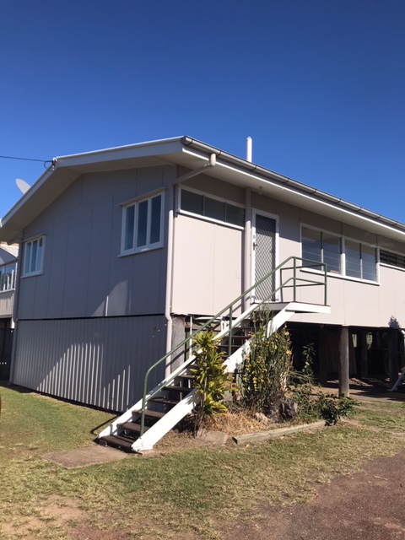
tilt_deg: +11.3
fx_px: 437
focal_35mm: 28
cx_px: 202
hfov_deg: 49.7
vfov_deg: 63.4
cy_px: 270
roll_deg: -0.4
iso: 20
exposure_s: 1/2817
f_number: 1.8
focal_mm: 3.99
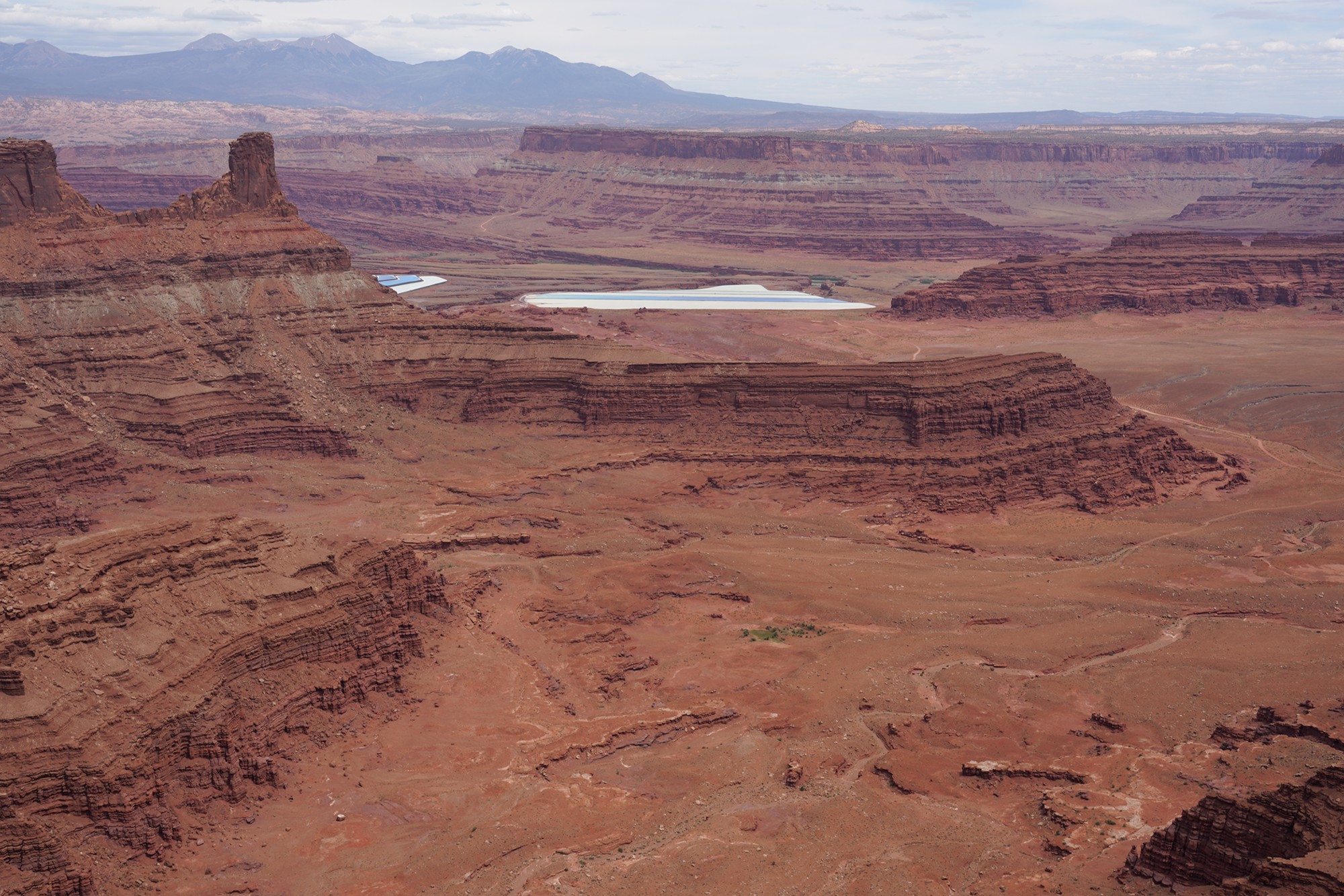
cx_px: 672
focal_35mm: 42
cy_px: 448
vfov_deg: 31.9
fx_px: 1568
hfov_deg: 46.4
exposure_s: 1/100
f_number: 18
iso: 100
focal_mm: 42
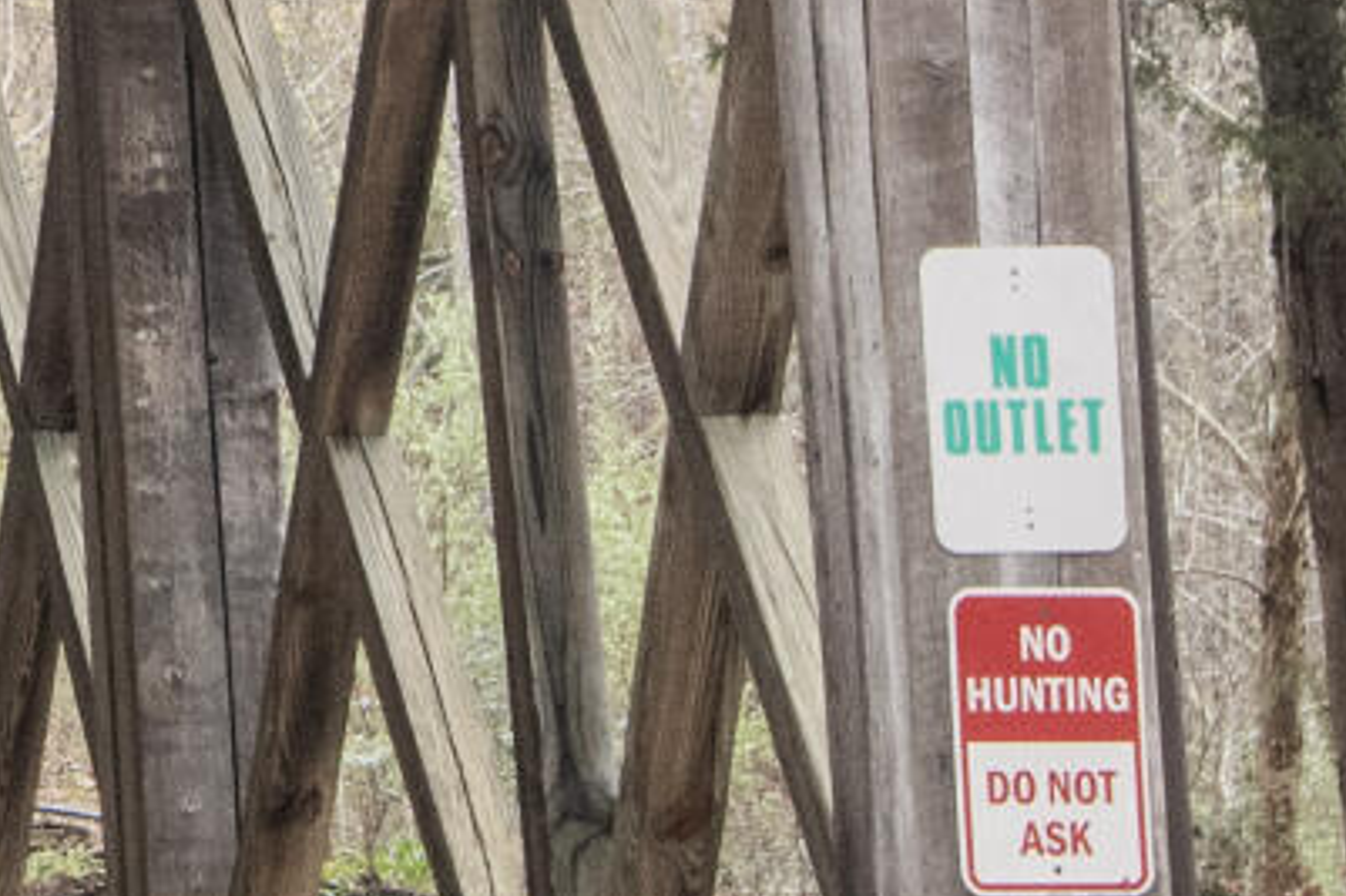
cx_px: -1504
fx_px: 8670
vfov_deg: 5.8
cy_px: -987
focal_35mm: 232
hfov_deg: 8.4
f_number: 8
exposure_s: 1/200
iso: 500
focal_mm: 31
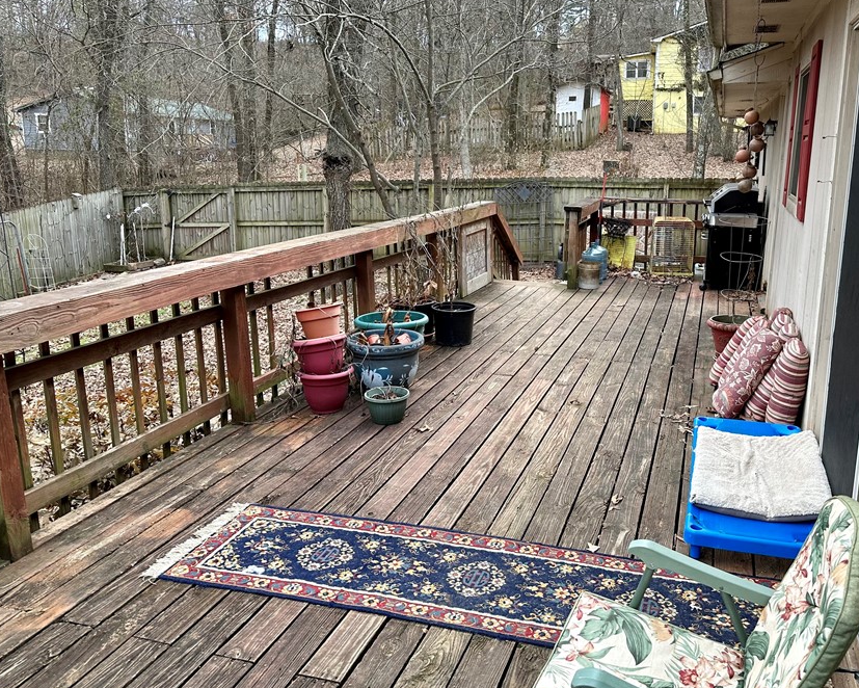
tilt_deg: -12.6
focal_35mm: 29
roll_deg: -0.9
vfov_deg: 49.9
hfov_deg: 59.9
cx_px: 519
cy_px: 301
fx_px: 737
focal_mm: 6.86
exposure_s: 1/446
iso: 80
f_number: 1.78
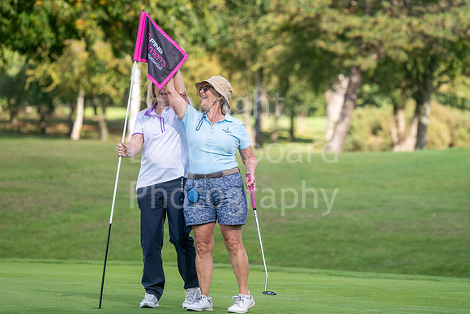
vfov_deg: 4.6
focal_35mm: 300
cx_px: 235
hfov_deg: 6.9
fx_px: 3917
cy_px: 157
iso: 250
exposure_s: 1/500
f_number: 6.3
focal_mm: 300
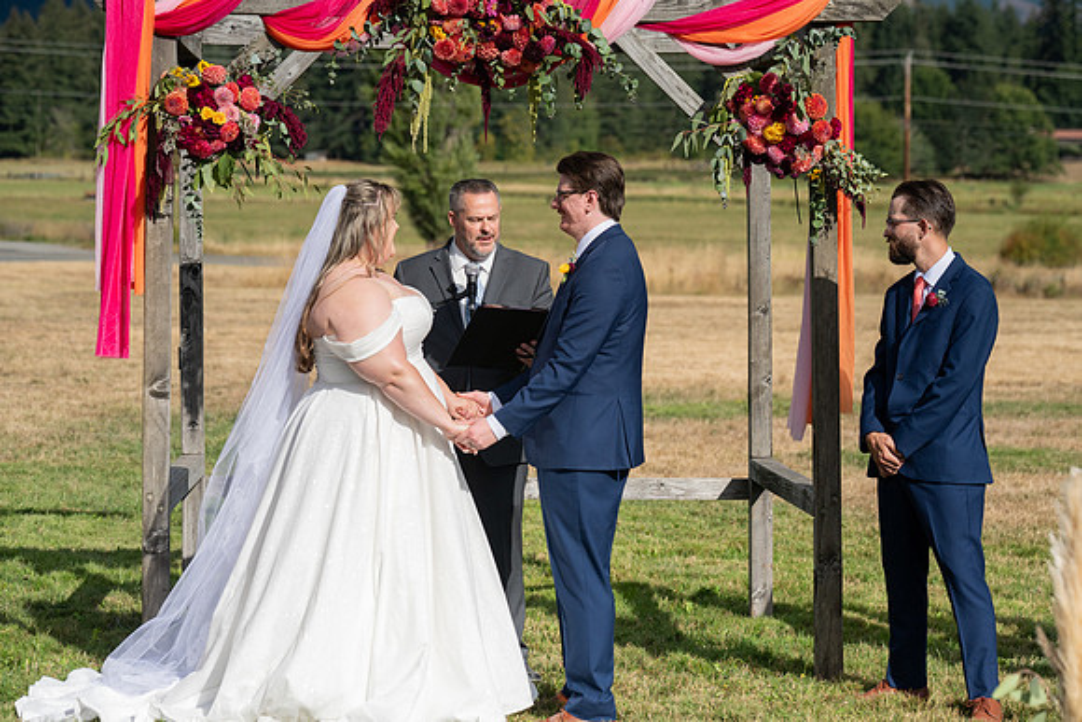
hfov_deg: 21.2
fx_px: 2886
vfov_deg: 14.3
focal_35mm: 96
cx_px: 541
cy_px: 361
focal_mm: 96
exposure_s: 1/8000
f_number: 4.5
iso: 400
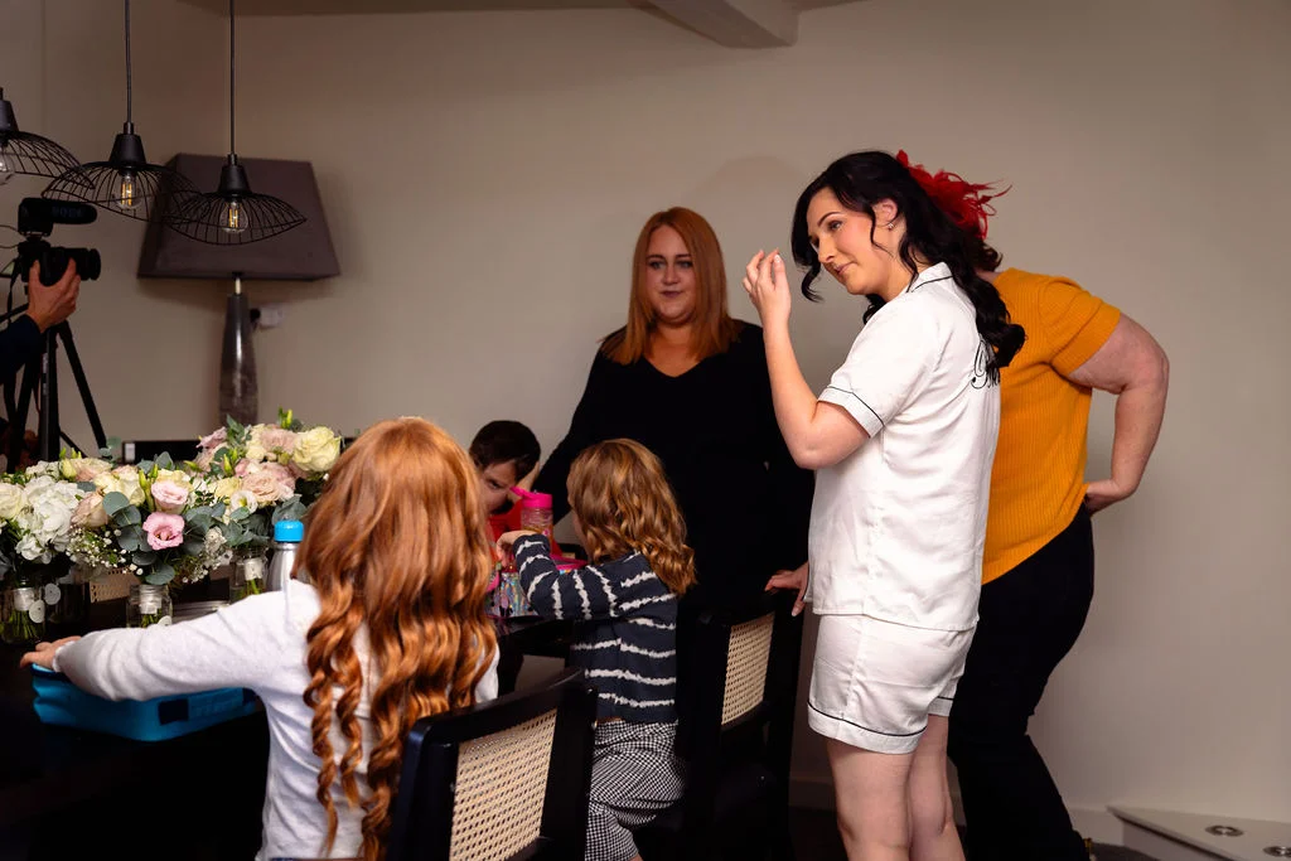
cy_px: 430
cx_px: 646
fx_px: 1470
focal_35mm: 41
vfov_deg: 32.6
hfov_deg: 47.4
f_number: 2.8
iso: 640
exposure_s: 1/160
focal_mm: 41
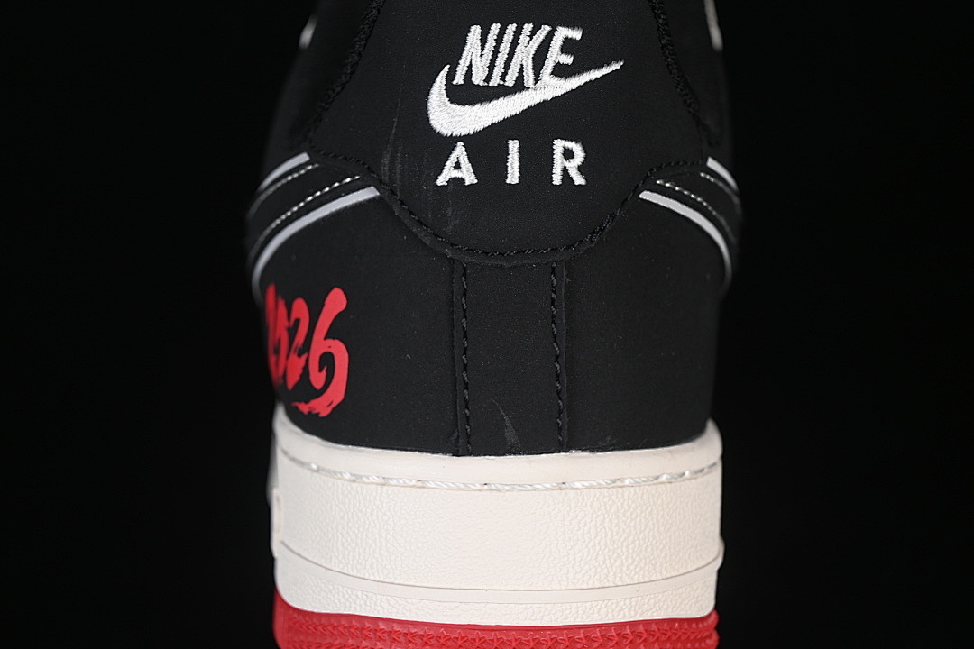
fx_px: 2029
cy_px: 324
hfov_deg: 27.0
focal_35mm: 75
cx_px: 487
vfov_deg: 18.2
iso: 160
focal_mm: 50
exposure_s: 1/80
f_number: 6.3
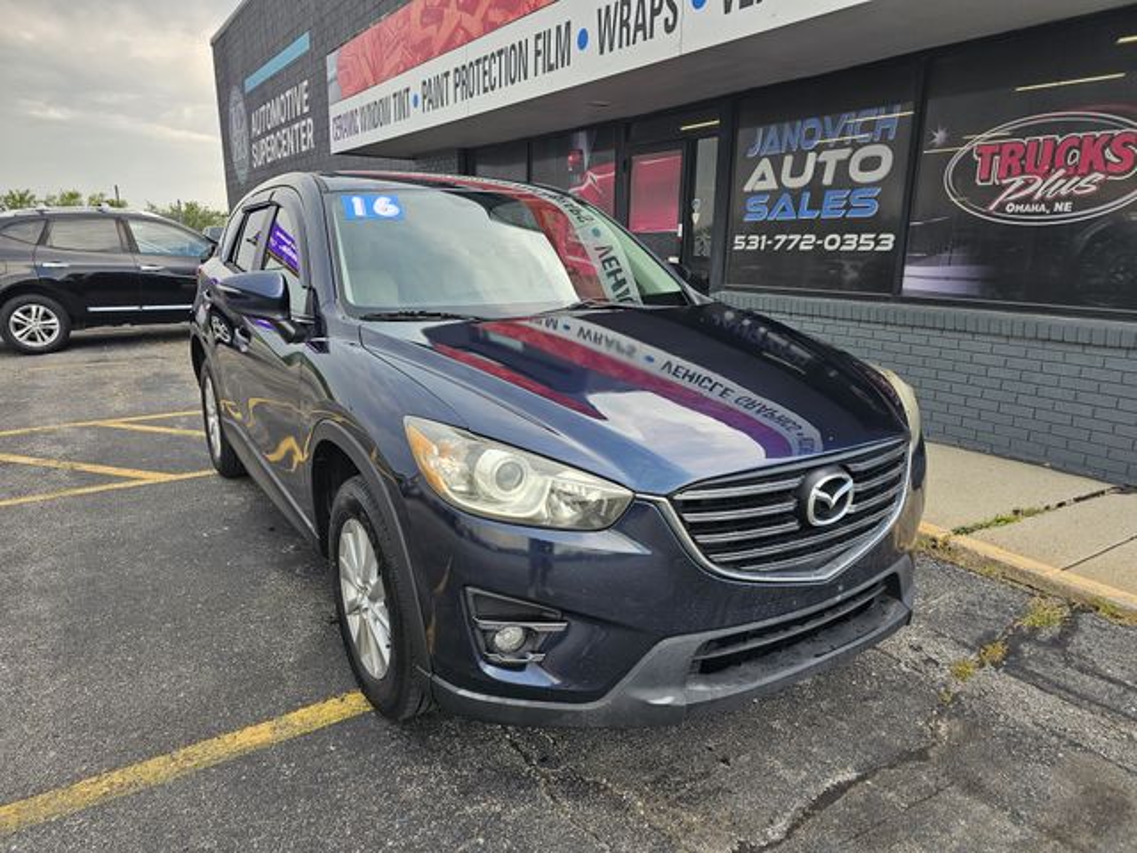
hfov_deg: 73.9
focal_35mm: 23
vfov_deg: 58.9
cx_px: 568
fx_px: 755
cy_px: 426
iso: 25
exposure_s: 1/207
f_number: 1.7
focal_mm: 6.3
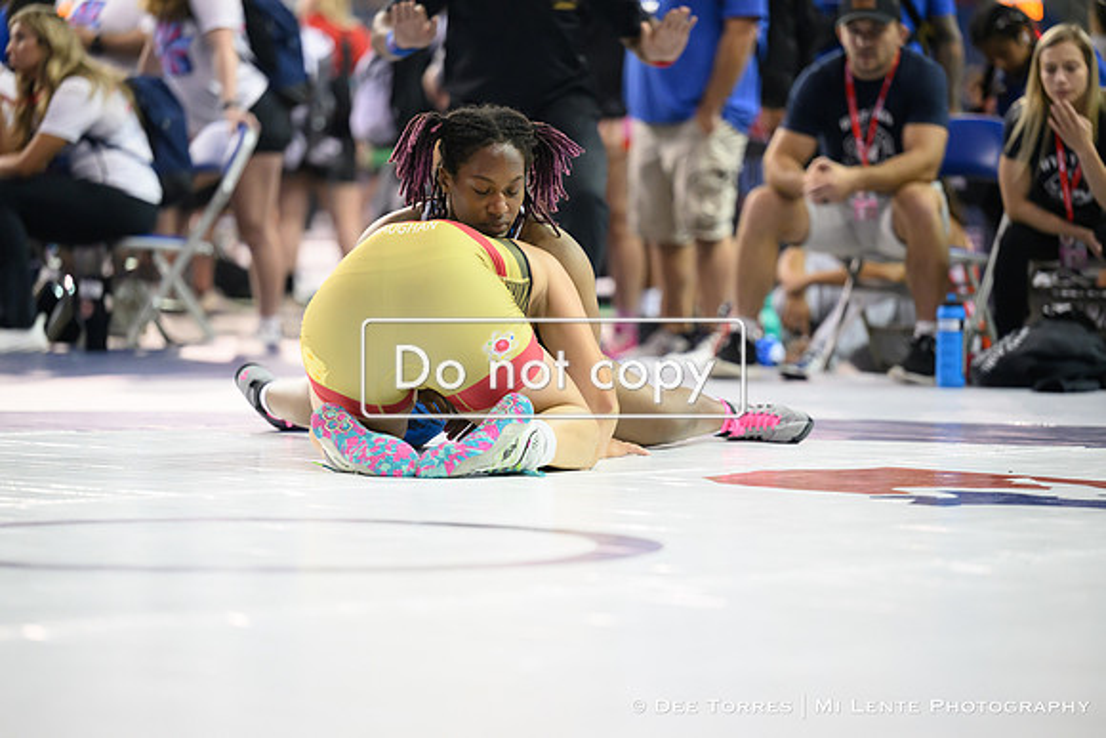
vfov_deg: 8.6
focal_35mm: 160
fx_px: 4916
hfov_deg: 12.8
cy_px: 369
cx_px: 553
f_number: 2.8
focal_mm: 160
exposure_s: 1/800
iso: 4000
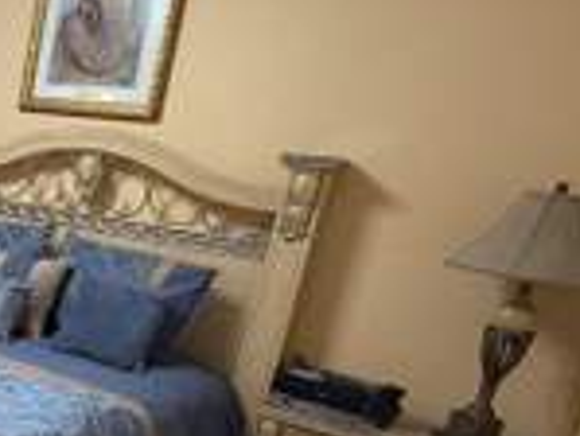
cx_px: -148
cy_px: 346
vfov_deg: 31.4
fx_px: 755
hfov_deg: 32.9
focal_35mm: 45
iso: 320
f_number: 2.2
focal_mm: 2.22
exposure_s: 1/60
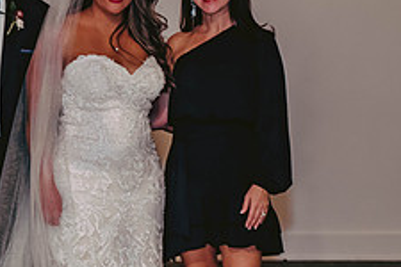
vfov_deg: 8.8
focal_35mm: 155
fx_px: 1726
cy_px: 92
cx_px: 52
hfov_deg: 13.2
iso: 1250
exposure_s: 1/60
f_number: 3.2
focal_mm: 60
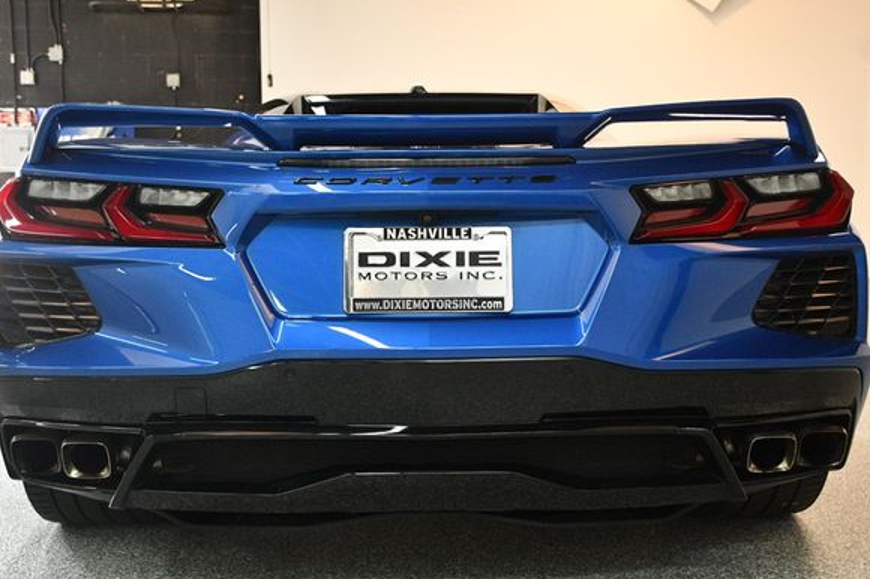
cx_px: 420
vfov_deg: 31.2
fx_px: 1039
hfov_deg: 45.4
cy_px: 288
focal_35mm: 43
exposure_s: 1/125
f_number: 3.8
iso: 2200
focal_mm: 26
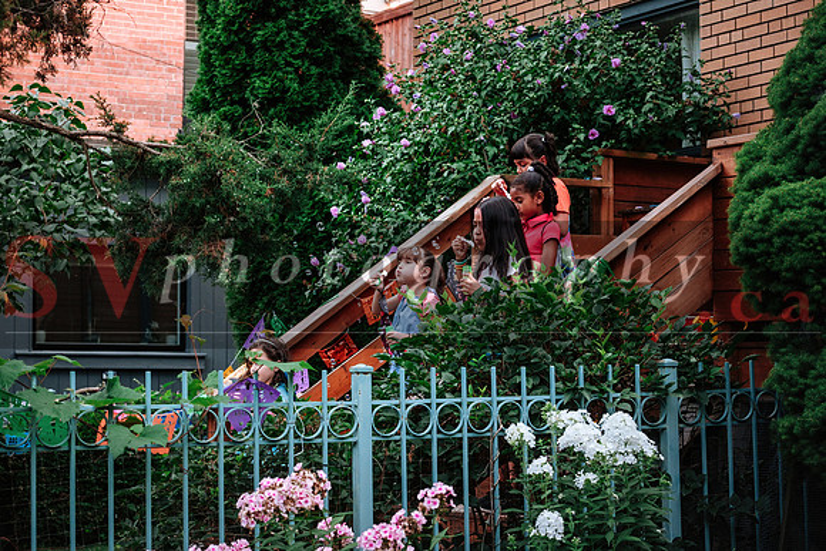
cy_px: 276
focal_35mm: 75
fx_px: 1721
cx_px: 413
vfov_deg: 18.2
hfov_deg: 27.0
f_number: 4
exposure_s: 1/200
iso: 400
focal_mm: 50
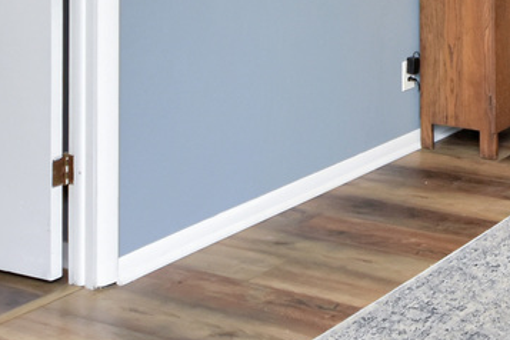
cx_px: 663
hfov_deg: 25.5
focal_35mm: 68
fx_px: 963
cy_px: -140
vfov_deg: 18.2
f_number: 4
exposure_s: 1/60
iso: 450
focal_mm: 10
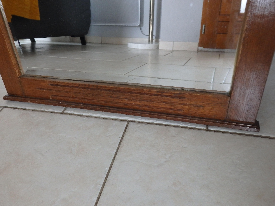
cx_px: 136
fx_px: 222
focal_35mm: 28
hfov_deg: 63.4
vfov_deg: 49.8
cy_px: 104
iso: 320
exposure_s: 1/30
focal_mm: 5
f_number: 3.2
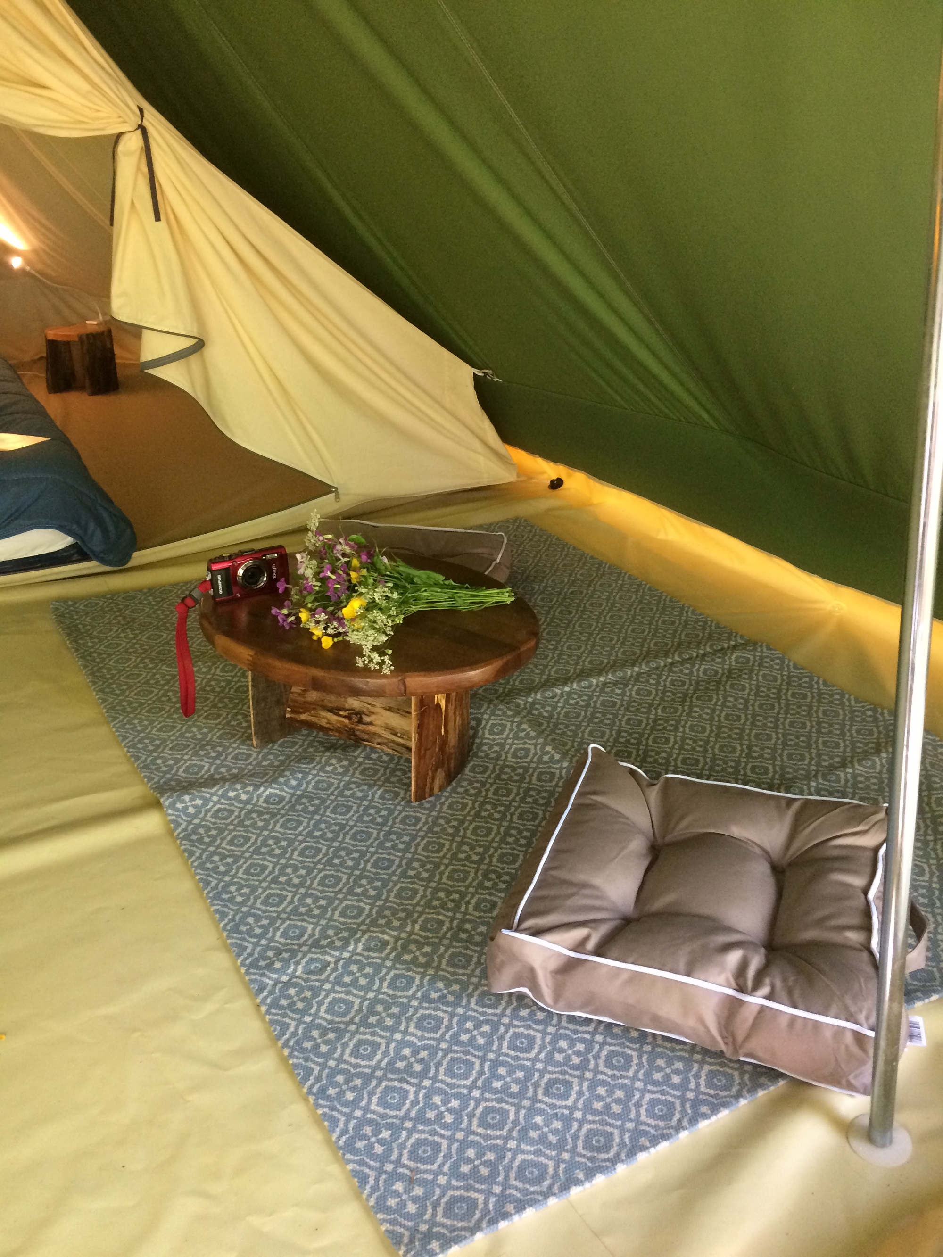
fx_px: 1053
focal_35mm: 29
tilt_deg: -25.0
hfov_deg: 48.2
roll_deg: +2.2
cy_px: 628
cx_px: 472
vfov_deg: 61.7
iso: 250
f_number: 2.2
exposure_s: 1/33
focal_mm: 4.15
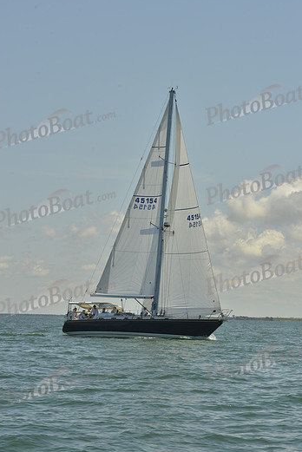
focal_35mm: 109
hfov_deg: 12.6
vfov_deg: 18.7
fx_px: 1370
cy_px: 240
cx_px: 161
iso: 280
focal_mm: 98
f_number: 18
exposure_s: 1/500
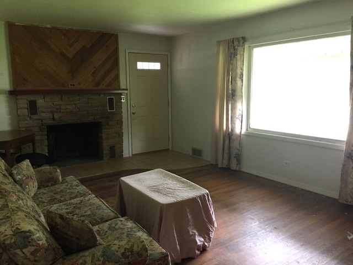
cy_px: 132
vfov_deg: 48.2
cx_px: 176
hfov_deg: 61.7
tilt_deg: -8.0
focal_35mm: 29
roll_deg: +1.2
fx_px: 296
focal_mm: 4.15
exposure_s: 1/30
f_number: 2.2
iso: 125
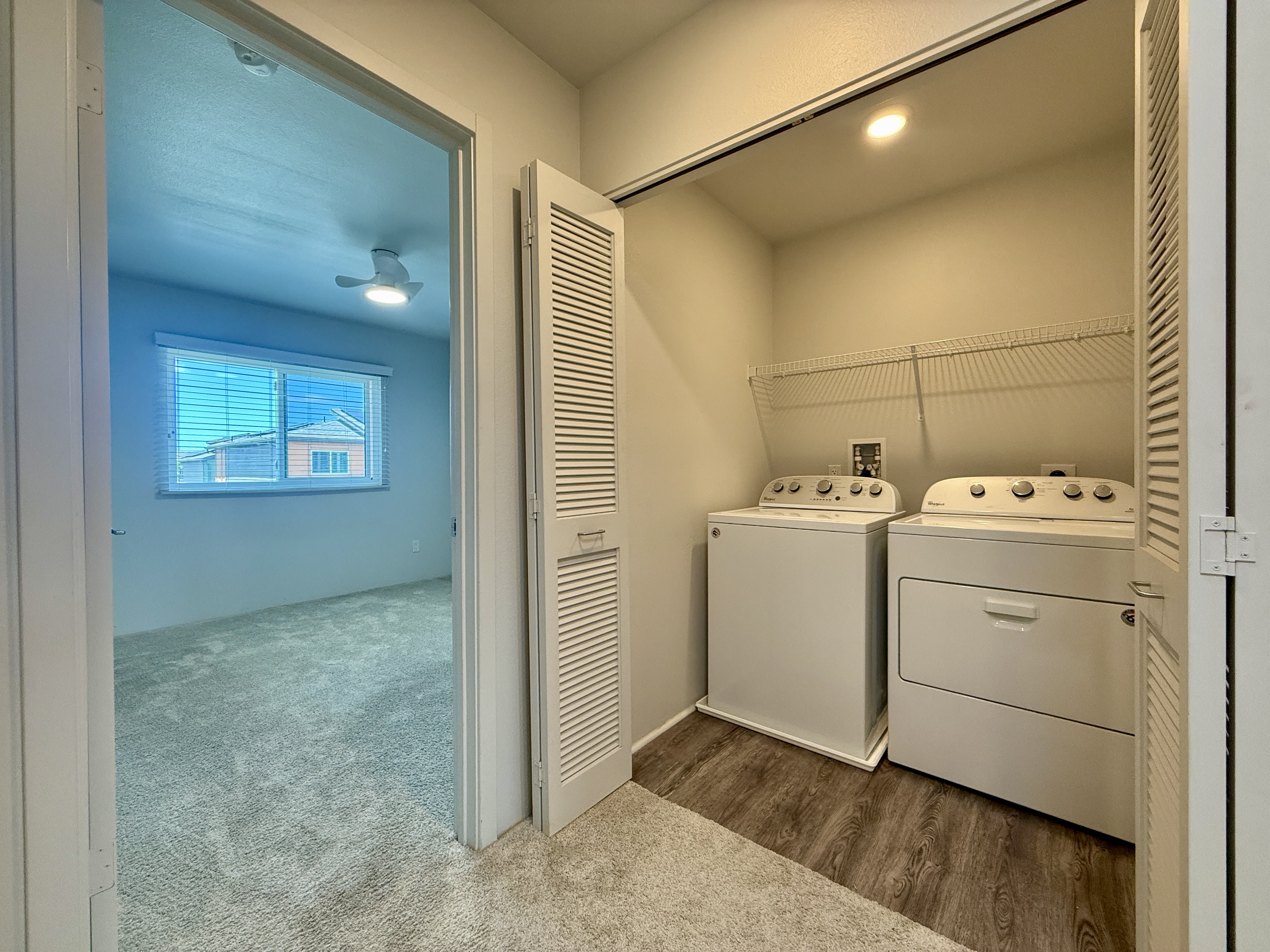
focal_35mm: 14
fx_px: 514
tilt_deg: -0.2
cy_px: 476
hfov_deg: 102.1
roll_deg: +0.6
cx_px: 635
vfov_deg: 85.7
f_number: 2.2
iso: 250
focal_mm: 2.22
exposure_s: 1/120
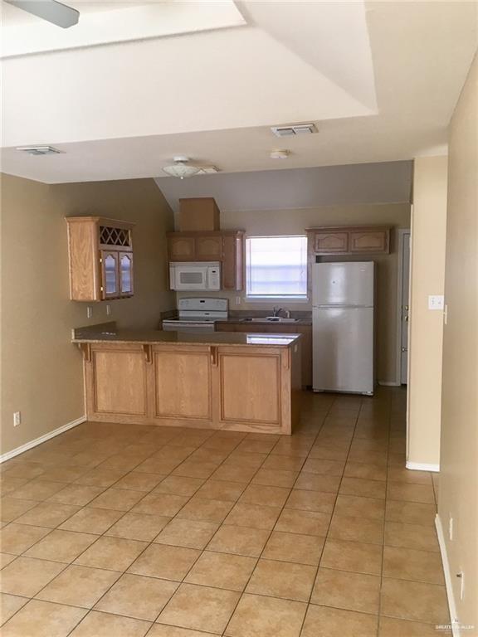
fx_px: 534
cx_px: 239
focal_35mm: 29
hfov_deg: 48.2
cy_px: 318
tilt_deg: -5.6
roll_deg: +0.6
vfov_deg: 61.7
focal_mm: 4.15
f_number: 2.2
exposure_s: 1/30
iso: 32
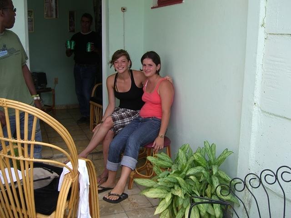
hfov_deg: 49.0
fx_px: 319
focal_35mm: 38
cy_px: 109
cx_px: 146
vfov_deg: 37.7
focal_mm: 7.9
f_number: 2.8
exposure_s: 1/250
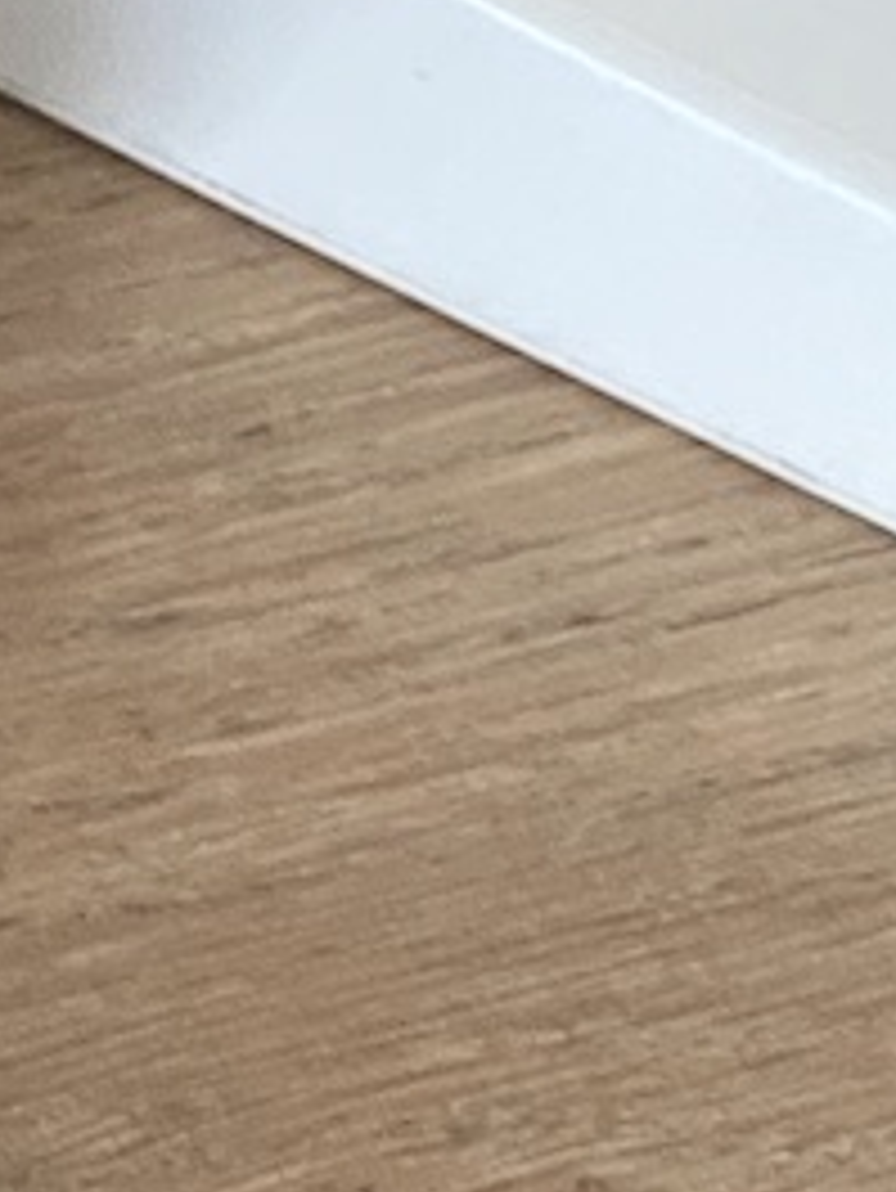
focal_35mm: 157
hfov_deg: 8.2
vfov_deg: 11.7
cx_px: -1715
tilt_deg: -57.2
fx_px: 5414
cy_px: -855
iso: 200
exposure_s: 1/59
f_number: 1.8
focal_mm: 4.25
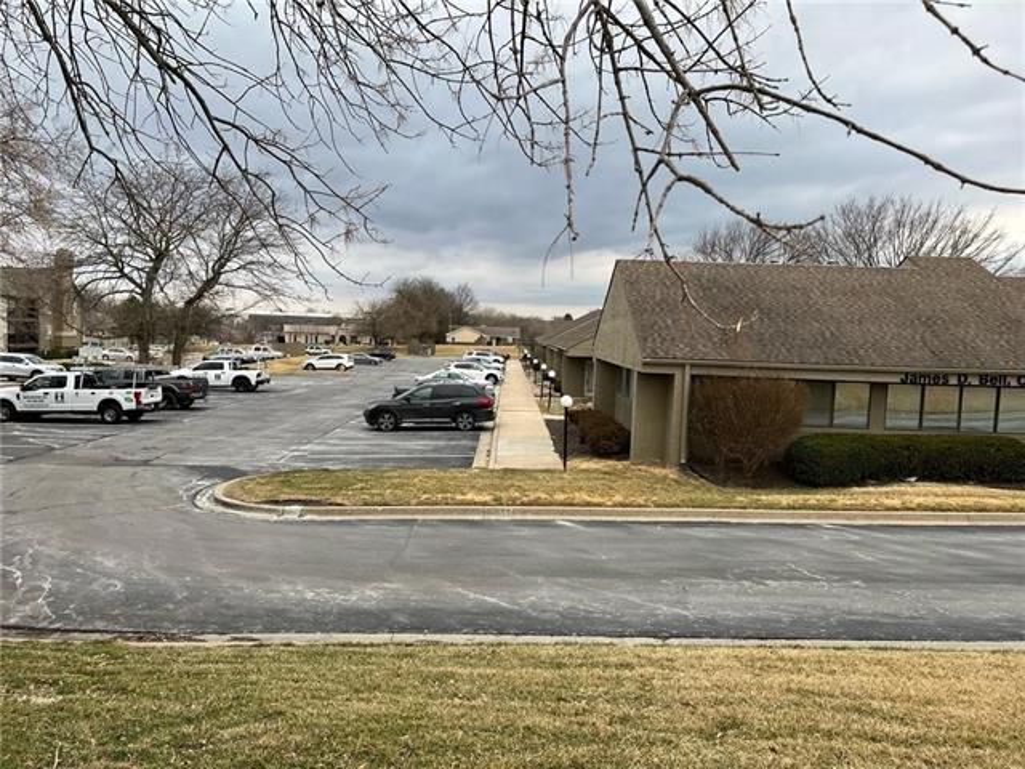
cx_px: 512
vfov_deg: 53.1
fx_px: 770
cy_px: 384
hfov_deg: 67.3
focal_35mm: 26
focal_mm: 5.7
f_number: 1.5
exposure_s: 1/643
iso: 50
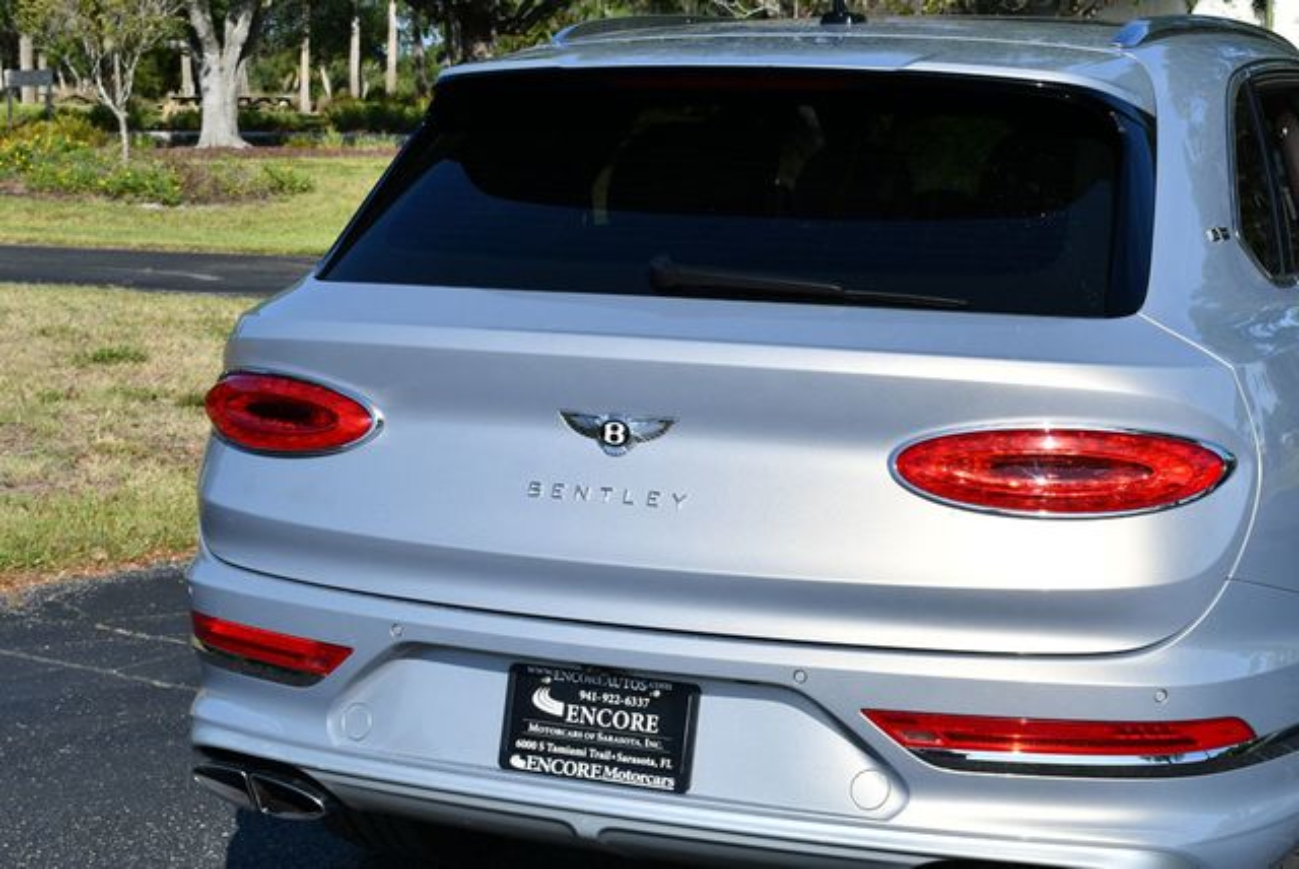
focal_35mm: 64
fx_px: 2311
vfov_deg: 21.3
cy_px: 434
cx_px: 650
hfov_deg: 31.4
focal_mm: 32
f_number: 8
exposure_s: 1/250
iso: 100
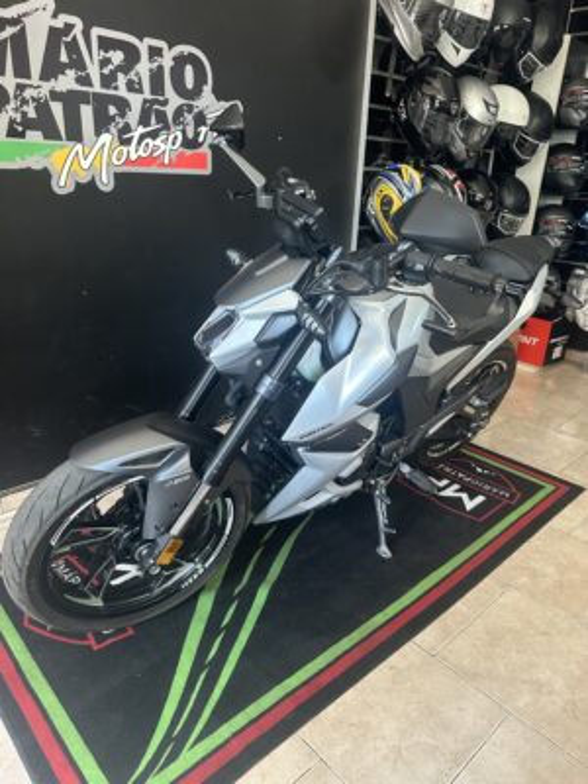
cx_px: 294
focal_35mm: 24
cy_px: 392
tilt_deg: -21.4
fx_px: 544
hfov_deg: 56.8
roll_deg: -3.5
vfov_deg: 71.6
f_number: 1.78
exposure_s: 1/60
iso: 400
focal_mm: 6.86
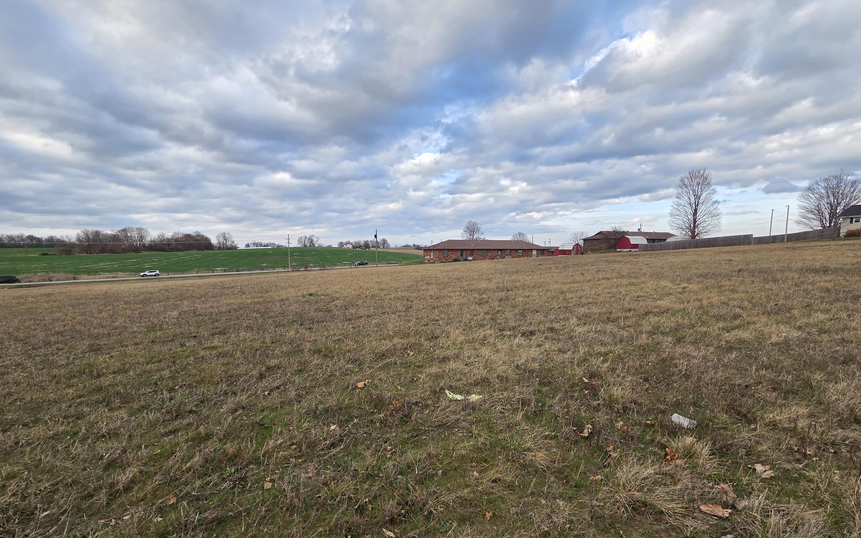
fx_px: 329
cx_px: 436
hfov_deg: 105.3
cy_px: 292
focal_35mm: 14
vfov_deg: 78.5
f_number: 2.2
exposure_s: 1/392
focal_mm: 2.2
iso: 50
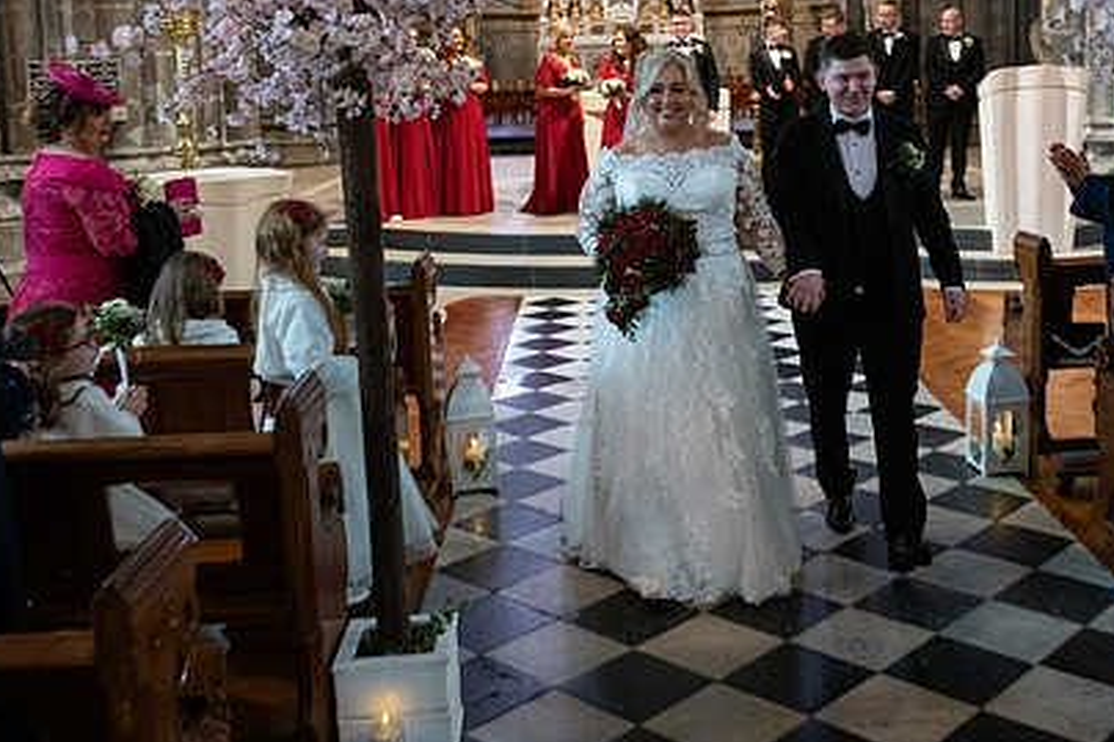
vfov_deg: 28.9
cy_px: 217
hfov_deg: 42.5
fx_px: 1423
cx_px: 673
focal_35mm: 46
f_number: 3.5
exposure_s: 1/160
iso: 1250
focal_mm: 32
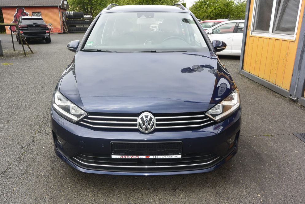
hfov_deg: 65.4
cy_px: 102
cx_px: 147
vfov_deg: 46.4
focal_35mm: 28
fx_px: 237
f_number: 6.3
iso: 160
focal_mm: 10
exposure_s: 1/250
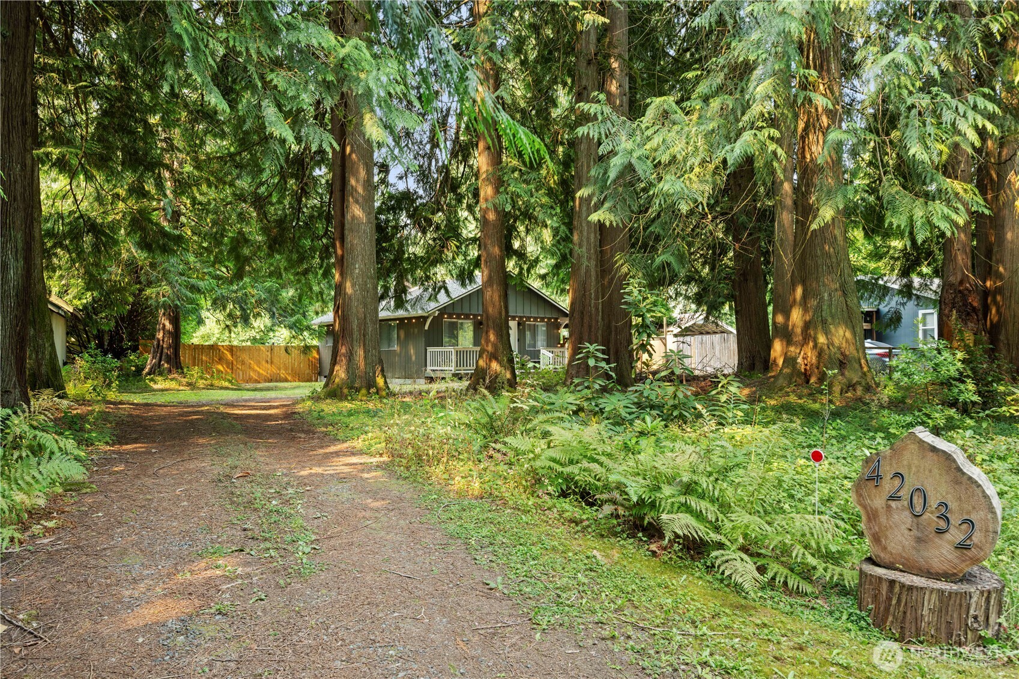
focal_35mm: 24
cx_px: 510
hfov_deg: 72.6
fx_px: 693
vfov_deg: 52.2
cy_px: 340
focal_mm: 24.5
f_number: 8
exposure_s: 1/20
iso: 200
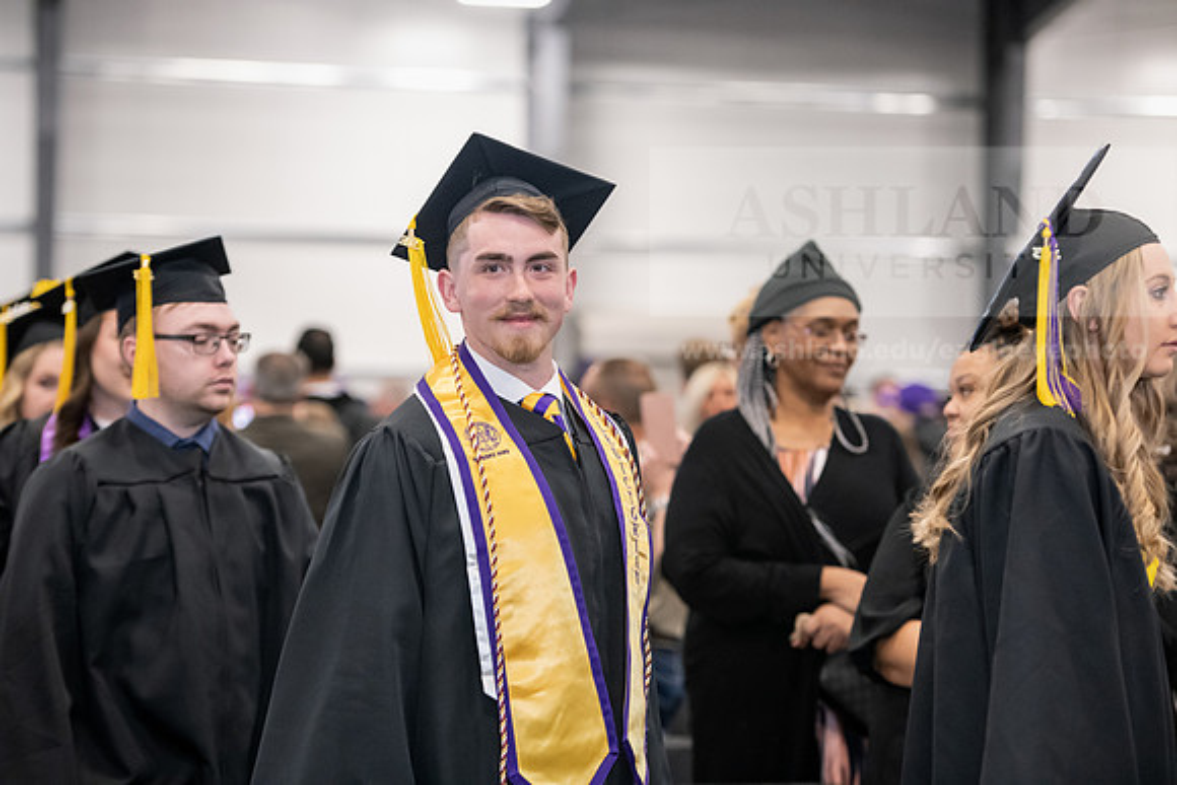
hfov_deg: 18.6
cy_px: 392
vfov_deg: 12.5
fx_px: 3597
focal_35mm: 110
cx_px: 588
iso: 3200
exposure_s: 1/200
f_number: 3.2
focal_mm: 110
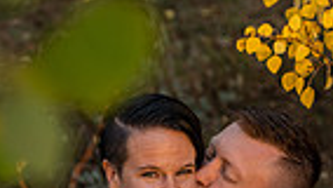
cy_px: 296
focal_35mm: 166
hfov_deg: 13.0
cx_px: 196
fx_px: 1466
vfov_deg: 7.2
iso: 400
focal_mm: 50
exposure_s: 1/400
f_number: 2.2
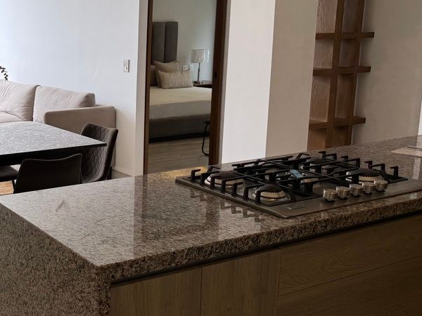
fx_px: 585
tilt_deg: -12.4
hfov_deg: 36.7
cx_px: 27
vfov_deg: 30.2
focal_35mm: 48
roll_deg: -1.5
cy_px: 141
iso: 80
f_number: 1.78
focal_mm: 6.76
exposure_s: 1/288
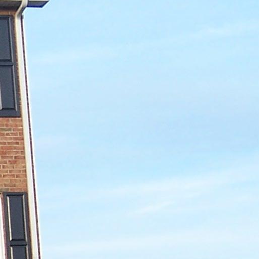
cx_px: -210
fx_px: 1642
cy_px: 215
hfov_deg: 8.7
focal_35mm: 194
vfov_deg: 9.0
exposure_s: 1/180
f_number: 4
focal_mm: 8.2
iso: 80
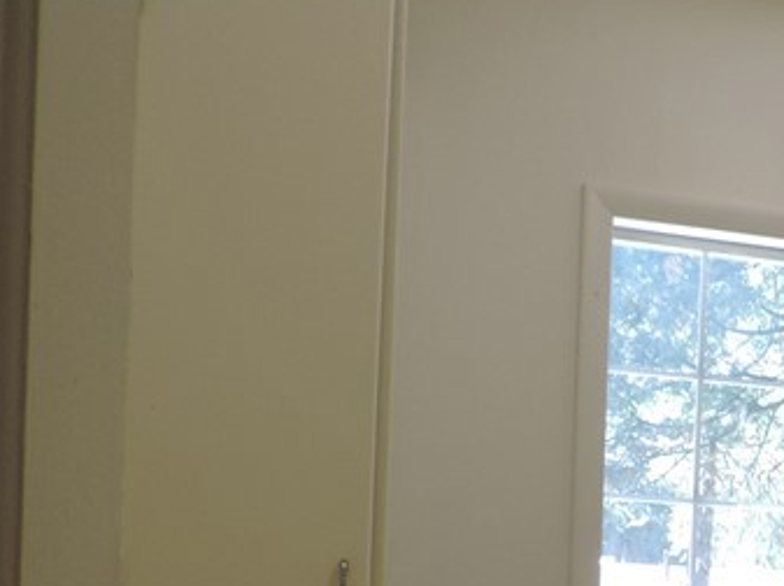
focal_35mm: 73
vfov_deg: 19.3
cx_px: 1175
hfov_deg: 22.1
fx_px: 1652
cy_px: 637
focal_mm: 4.3
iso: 100
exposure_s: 1/40
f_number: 3
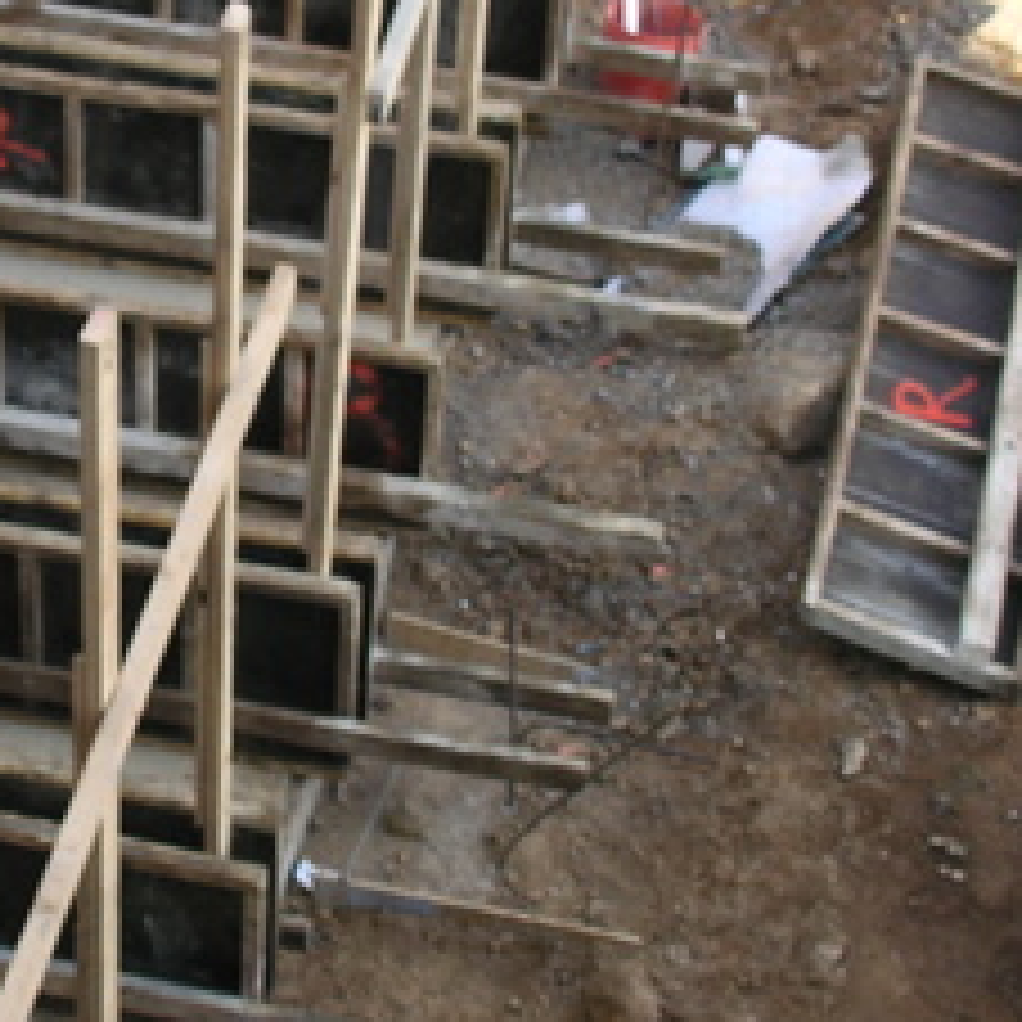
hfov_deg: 15.9
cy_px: 387
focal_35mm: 108
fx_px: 3607
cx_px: 113
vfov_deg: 16.1
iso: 50
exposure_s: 1/100
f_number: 3.2
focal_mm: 8.9
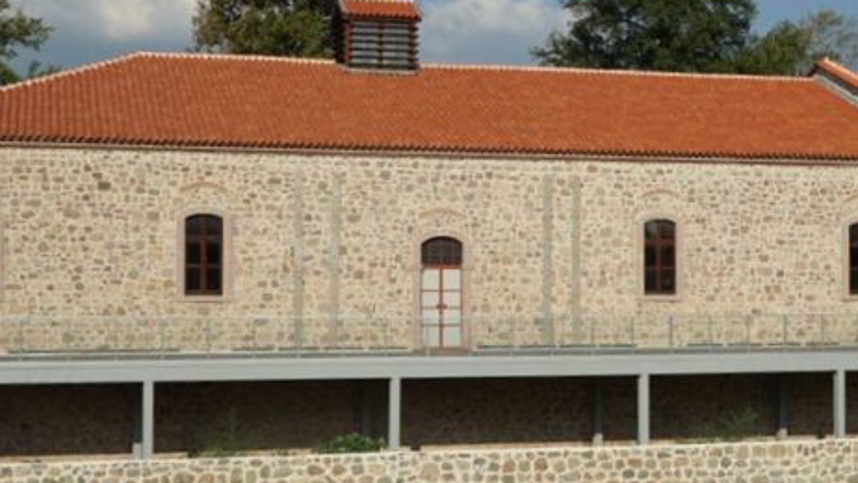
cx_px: 602
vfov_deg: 16.8
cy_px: 220
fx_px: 1638
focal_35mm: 72
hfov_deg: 29.1
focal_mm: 31
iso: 100
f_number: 7.1
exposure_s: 1/640
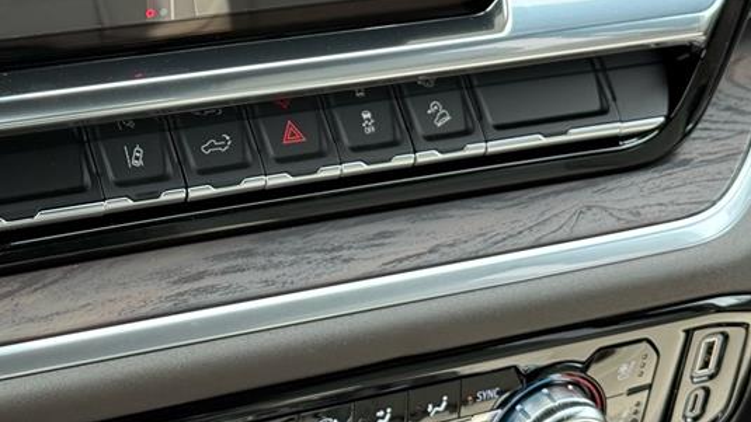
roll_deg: -9.5
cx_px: 146
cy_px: 64
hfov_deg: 21.1
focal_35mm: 100
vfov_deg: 12.0
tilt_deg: -29.6
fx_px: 1991
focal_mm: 6.76
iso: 125
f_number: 1.78
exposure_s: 1/203
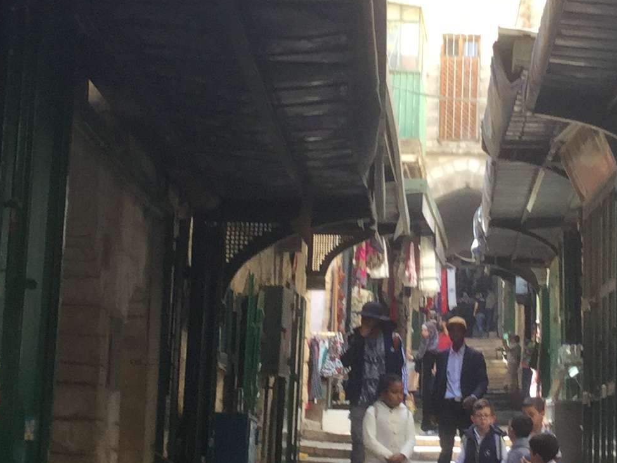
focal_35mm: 104
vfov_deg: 14.2
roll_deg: -2.6
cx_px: 450
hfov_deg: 18.8
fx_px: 1854
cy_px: 202
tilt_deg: +10.0
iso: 40
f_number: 2.4
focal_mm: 3.3
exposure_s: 1/100
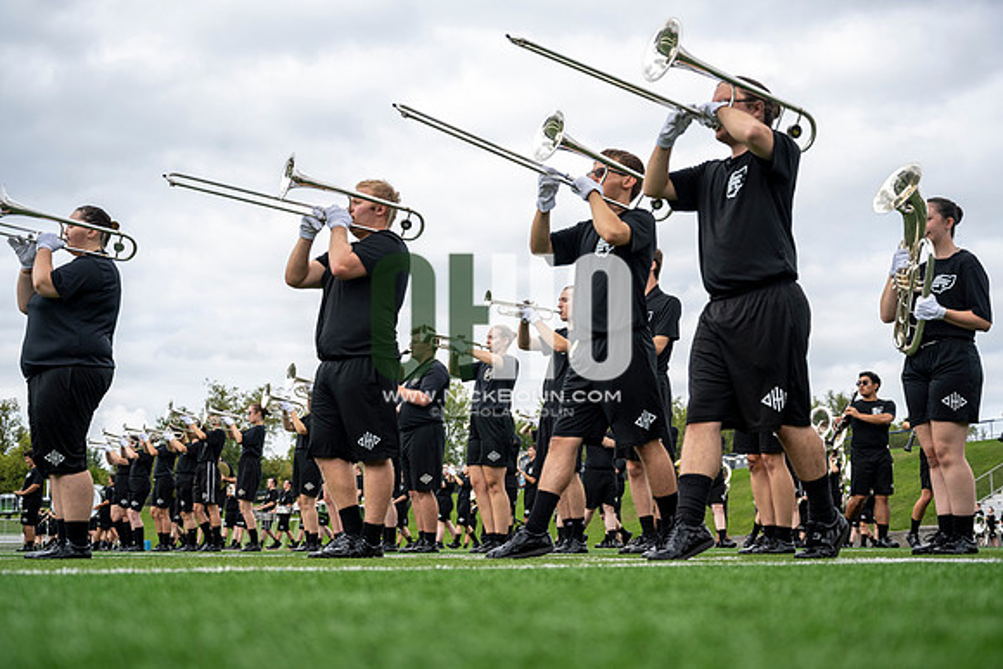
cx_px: 502
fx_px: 1365
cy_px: 334
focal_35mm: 49
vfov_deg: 27.5
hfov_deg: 40.3
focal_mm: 49
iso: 250
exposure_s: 1/800
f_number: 4
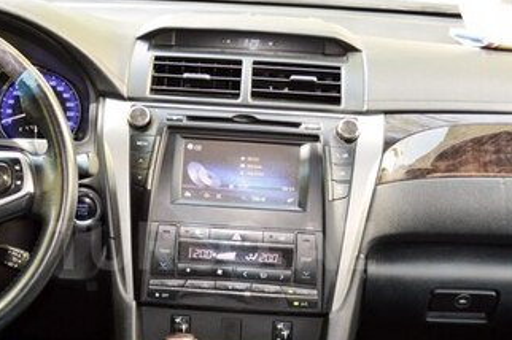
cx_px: 213
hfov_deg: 25.4
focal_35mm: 80
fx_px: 1137
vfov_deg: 17.0
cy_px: 245
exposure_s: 1/60
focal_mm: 26
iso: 500
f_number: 4.2
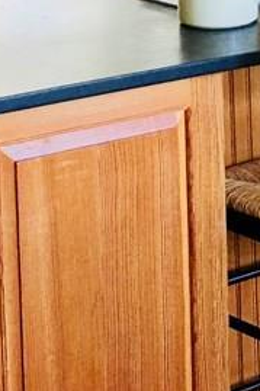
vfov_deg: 16.7
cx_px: 341
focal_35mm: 115
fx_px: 1247
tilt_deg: -3.7
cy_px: -128
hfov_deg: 11.6
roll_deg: +1.6
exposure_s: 1/30
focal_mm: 4.15
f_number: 2.2
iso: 32
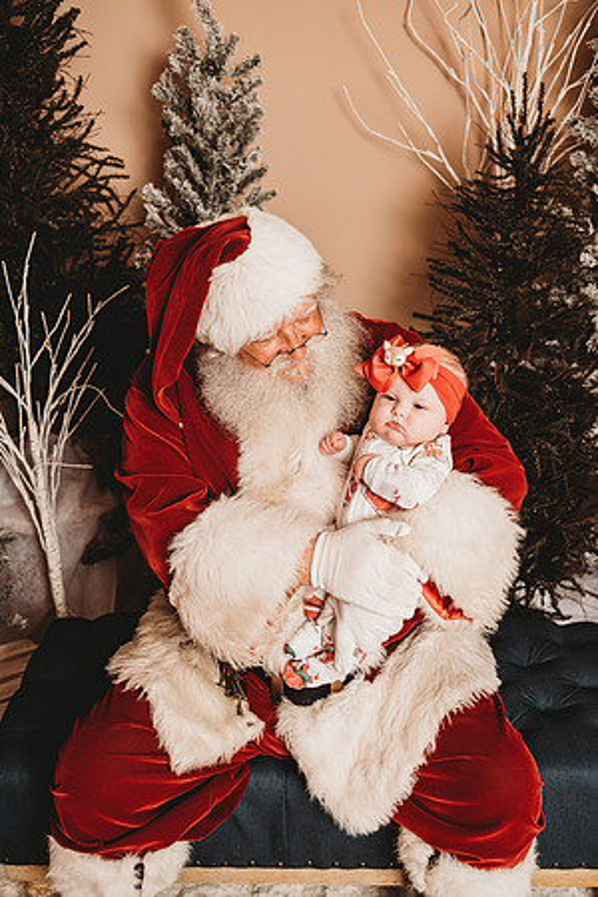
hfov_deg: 38.9
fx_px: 847
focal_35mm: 34
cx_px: 299
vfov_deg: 55.8
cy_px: 448
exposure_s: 1/160
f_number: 4
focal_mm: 34
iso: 100
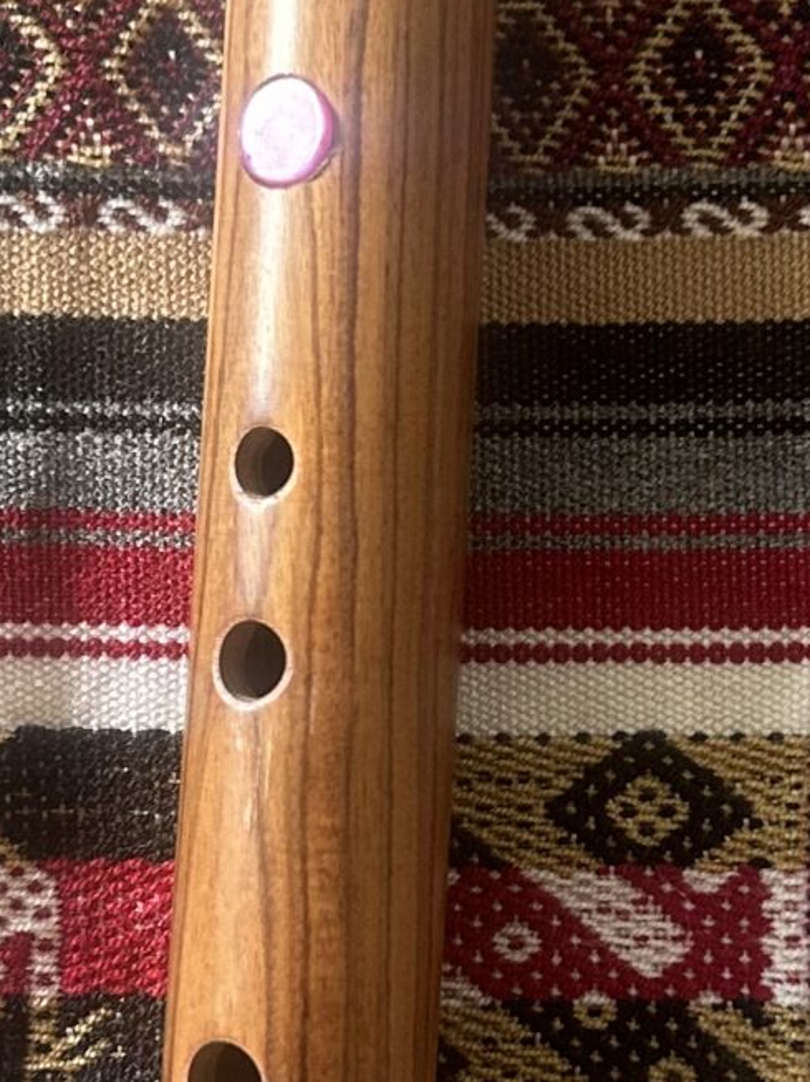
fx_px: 3185
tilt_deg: -87.6
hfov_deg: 14.5
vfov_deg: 19.3
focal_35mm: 102
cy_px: 621
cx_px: 465
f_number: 1.5
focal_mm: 5.7
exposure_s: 1/60
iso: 160
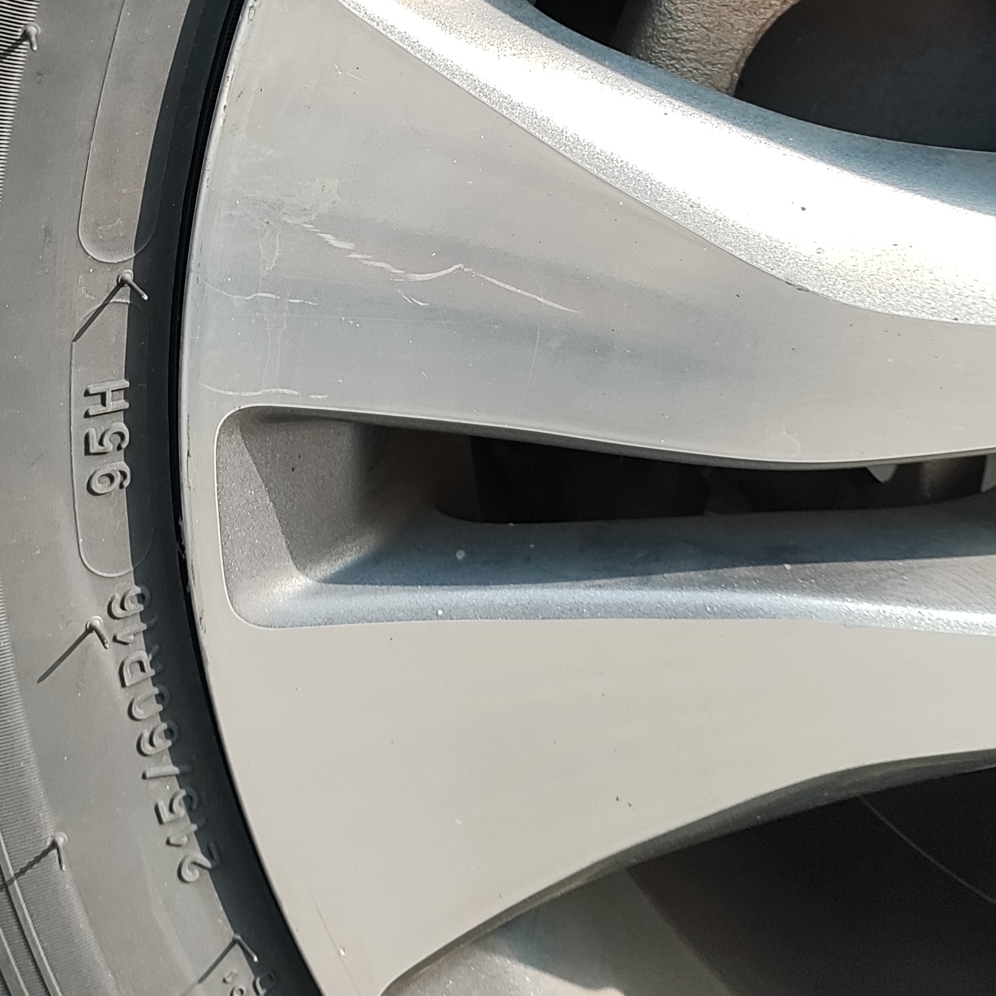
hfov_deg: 29.8
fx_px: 1823
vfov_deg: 28.3
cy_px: -50
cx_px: 193
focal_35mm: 56
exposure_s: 1/100
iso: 100
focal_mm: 4.26
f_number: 1.8
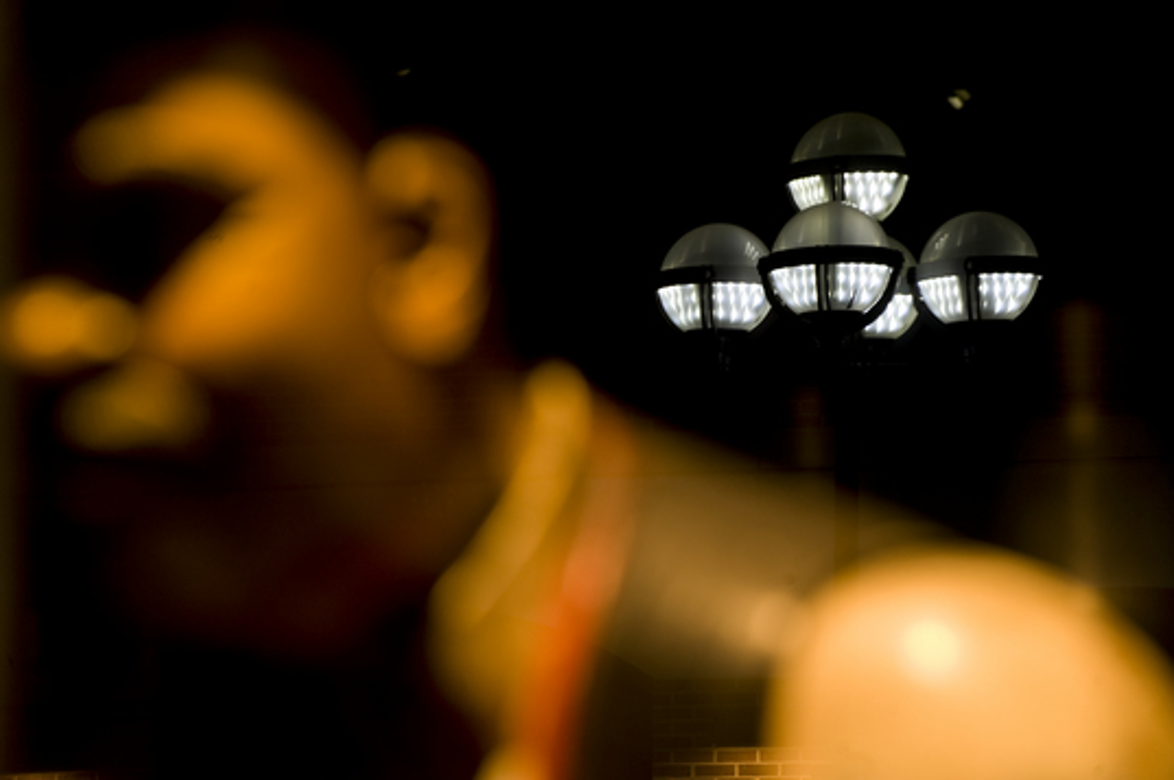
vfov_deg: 7.6
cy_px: 390
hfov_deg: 11.4
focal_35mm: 180
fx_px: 5865
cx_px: 587
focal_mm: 180
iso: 200
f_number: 7.1
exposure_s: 1/6
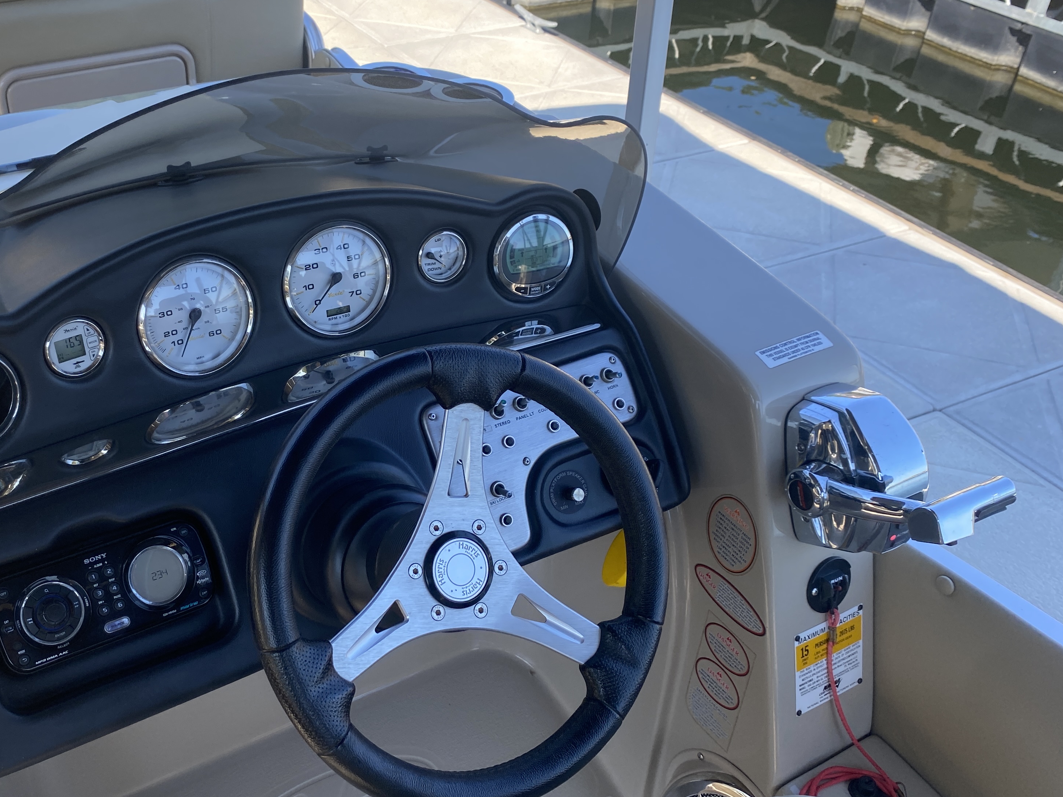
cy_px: 410
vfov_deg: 39.7
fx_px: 1106
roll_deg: -3.5
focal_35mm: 36
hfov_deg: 50.6
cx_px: 375
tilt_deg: -35.8
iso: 32
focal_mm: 4.25
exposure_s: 1/529
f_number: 1.8
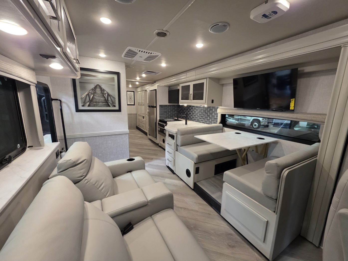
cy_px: 130
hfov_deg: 106.2
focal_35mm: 13
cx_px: 174
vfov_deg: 89.9
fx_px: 131
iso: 320
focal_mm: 2.2
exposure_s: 1/60
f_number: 1.9
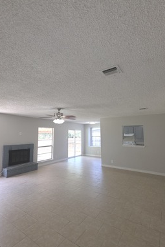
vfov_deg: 93.2
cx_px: 72
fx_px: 117
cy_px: 121
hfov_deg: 70.2
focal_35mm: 17
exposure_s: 1/60
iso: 32
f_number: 1.9
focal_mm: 2.2
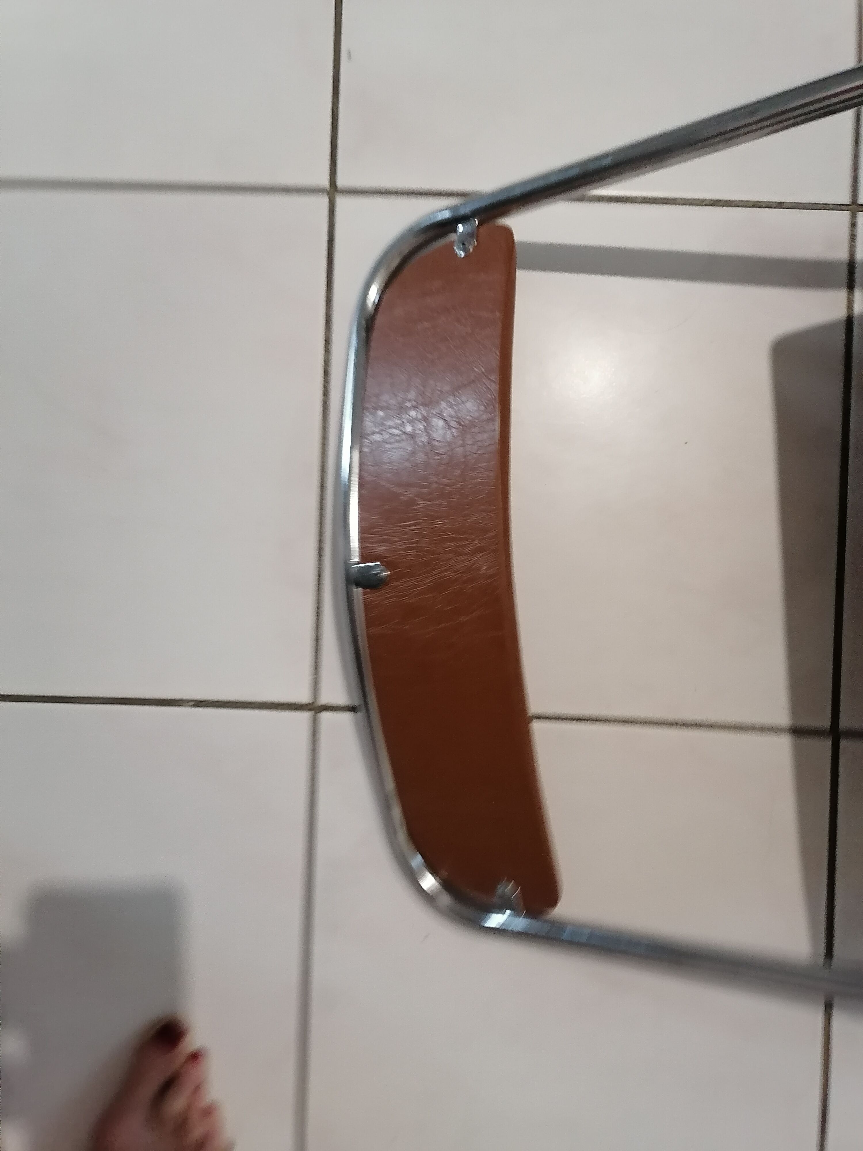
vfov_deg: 65.3
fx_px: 898
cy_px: 576
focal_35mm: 27
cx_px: 432
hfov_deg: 51.4
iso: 640
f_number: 1.8
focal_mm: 5.3
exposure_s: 1/33.3
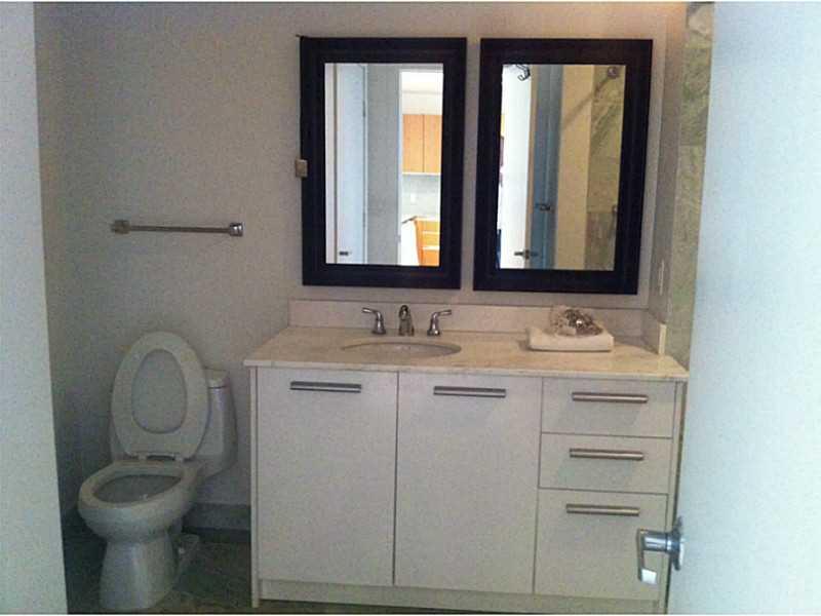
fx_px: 830
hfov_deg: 52.6
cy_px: 308
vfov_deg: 40.7
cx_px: 410
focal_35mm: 35
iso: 500
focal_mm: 3.85
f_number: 2.8
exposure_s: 1/15
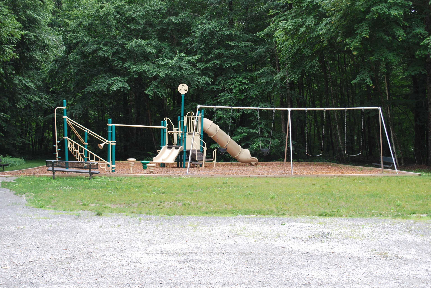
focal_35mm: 48
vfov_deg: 28.1
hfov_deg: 41.1
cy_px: 144
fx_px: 575
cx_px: 216
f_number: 5.6
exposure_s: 1/125
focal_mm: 32
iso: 140
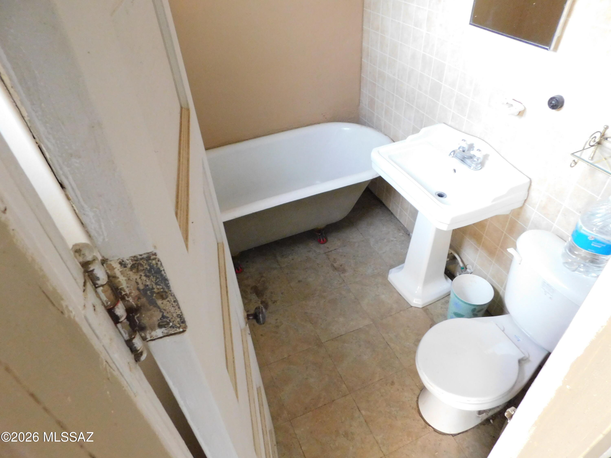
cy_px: 229
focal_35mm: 23
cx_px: 306
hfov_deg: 73.9
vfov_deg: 58.9
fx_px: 406
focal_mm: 4
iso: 800
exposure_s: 1/50
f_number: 3
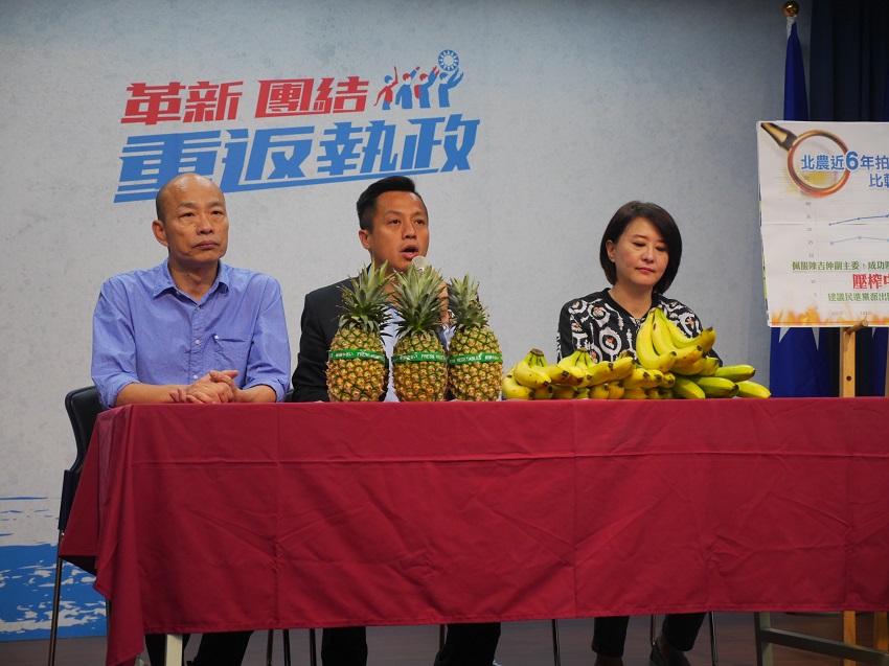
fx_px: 1797
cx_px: 444
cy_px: 333
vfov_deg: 21.0
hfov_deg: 27.8
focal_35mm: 70
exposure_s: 1/250
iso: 800
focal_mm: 35
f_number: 2.8
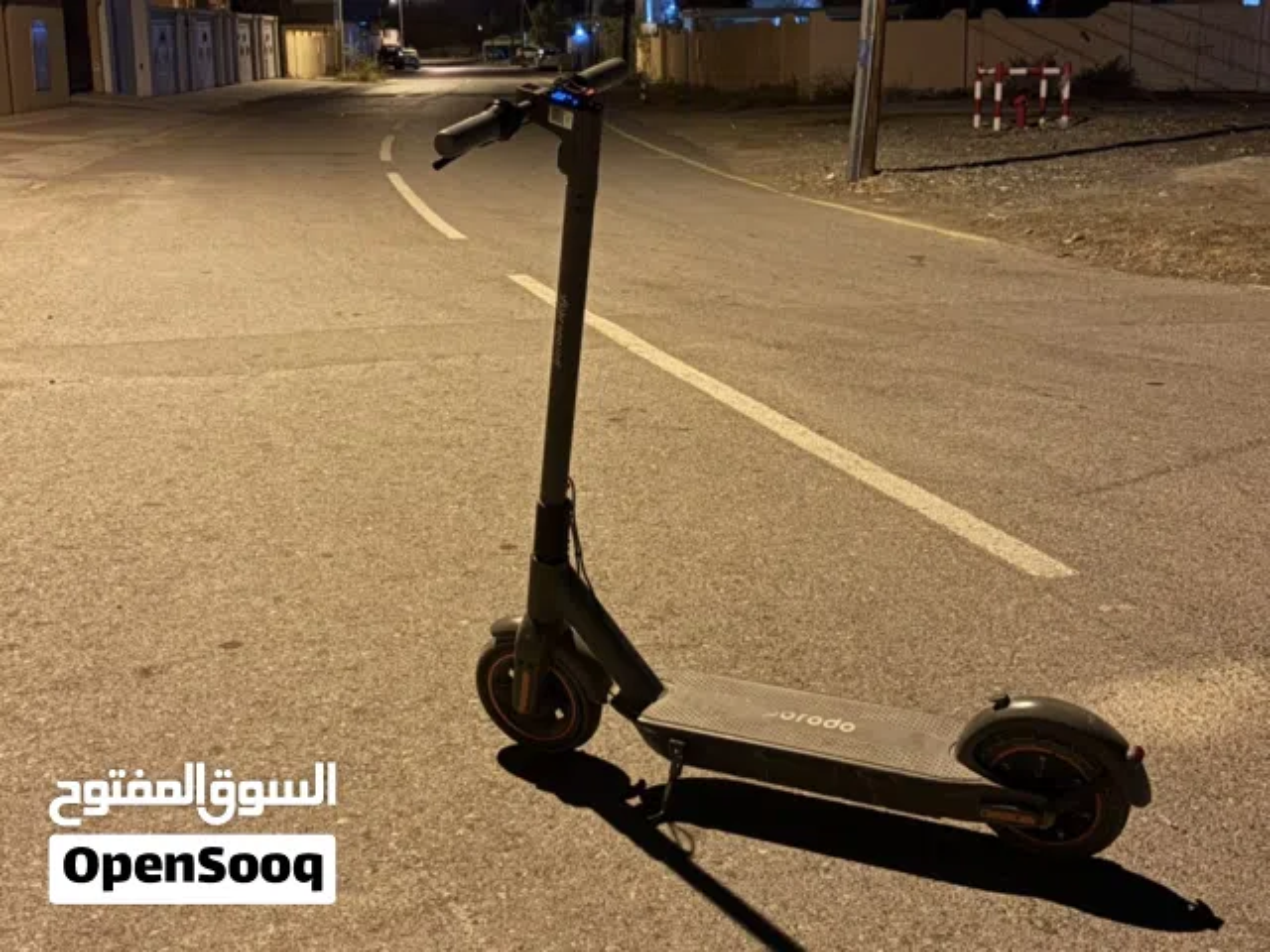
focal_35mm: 26
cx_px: 635
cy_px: 476
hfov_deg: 67.3
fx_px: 954
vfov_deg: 53.1
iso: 640
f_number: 1.6
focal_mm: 5.96
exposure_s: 1/33
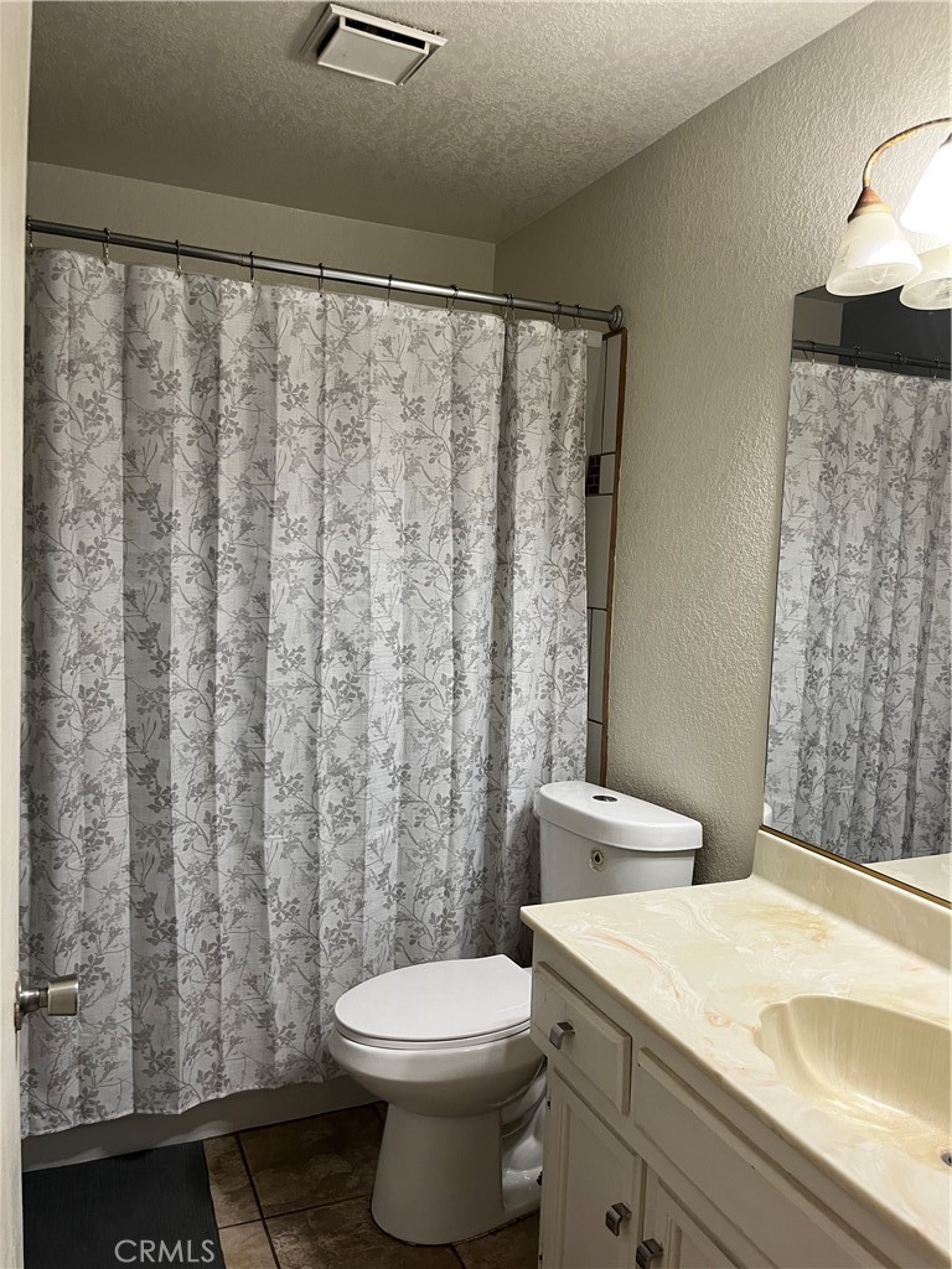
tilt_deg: -2.9
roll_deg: -2.8
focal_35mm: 26
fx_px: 953
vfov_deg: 67.3
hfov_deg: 53.1
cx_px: 476
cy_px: 634
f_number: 1.6
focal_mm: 5.1
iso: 100
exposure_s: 1/60
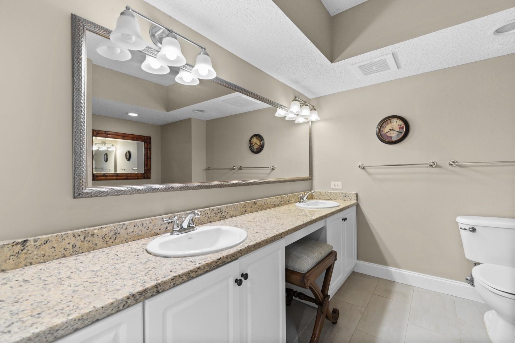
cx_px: 258
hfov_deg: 100.4
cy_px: 172
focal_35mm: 15
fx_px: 215
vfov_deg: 77.3
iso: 100
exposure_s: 1/8
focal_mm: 10
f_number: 4.5
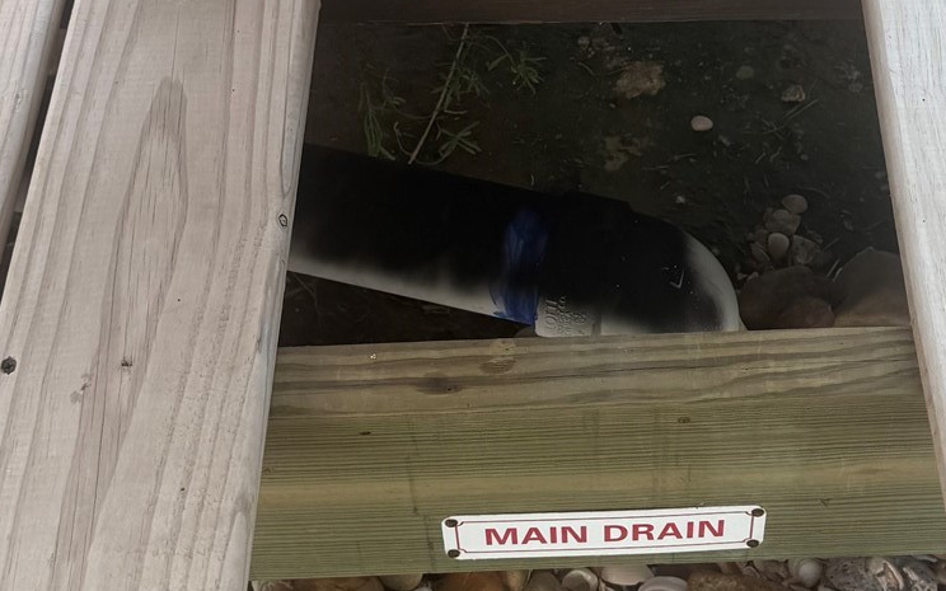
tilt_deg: -50.3
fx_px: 1805
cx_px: 620
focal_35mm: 70
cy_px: -32
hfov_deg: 29.2
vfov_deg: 18.0
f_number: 1.78
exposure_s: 1/1522
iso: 80
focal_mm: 6.76
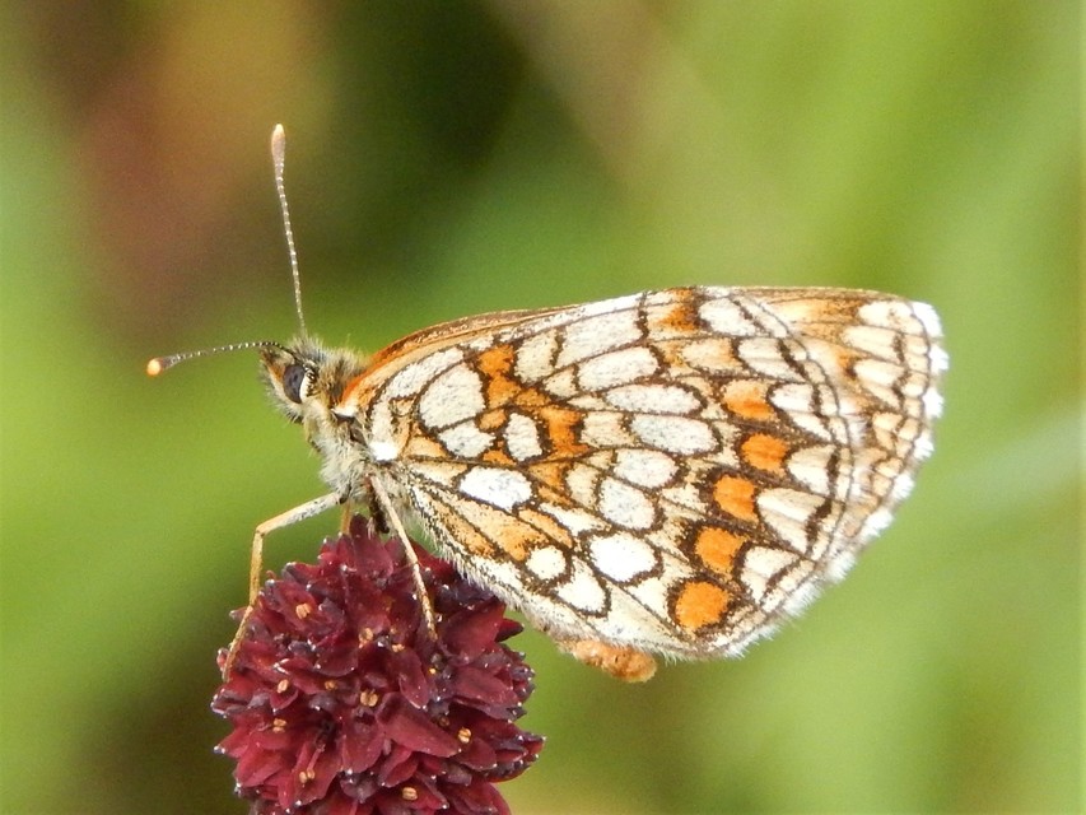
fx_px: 7280
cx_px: 543
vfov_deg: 6.4
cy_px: 408
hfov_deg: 8.5
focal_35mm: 232
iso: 400
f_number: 5.6
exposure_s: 1/200
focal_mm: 41.7
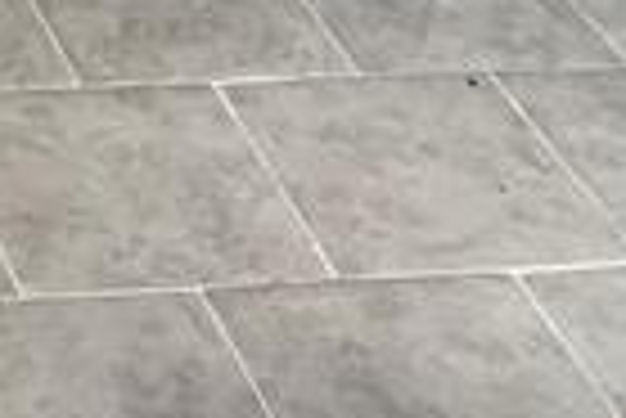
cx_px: -473
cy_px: -1133
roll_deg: -2.0
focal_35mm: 149
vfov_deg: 7.3
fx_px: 2594
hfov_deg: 12.6
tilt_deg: -8.3
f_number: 1.6
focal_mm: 4.2
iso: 100
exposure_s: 1/121
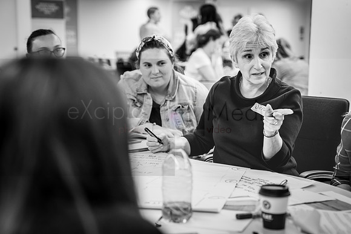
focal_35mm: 68
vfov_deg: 20.0
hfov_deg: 29.6
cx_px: 184
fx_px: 664
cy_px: 111
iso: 1000
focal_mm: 65
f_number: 2.8
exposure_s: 1/60
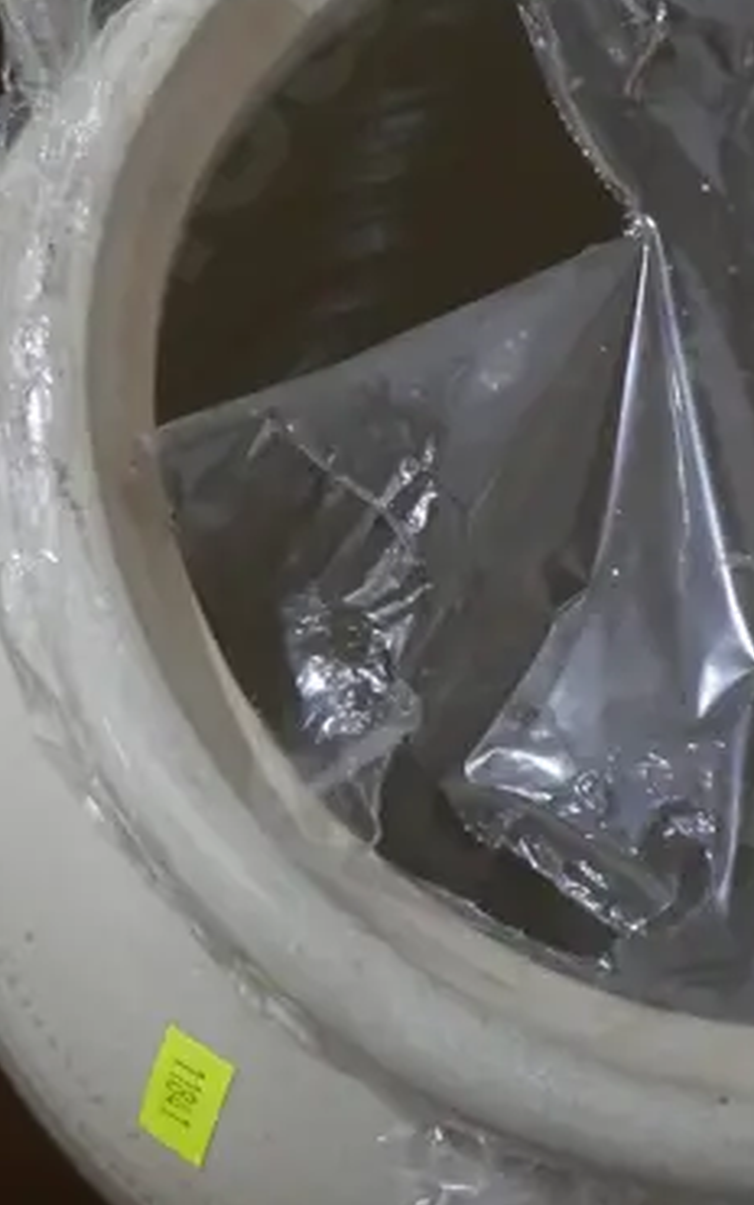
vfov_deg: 23.6
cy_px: -140
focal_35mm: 82
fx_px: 2695
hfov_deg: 15.9
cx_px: 413
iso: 1250
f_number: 3.5
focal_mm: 14
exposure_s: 1/60
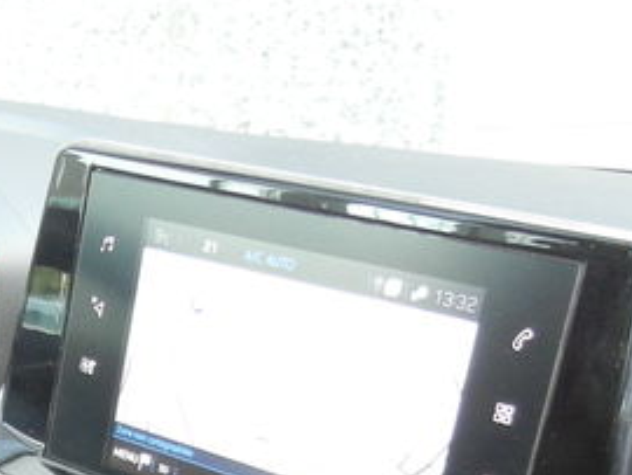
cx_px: -208
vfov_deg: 12.3
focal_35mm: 111
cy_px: 831
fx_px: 2028
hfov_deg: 16.6
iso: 440
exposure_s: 1/30
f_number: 3.5
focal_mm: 5.4
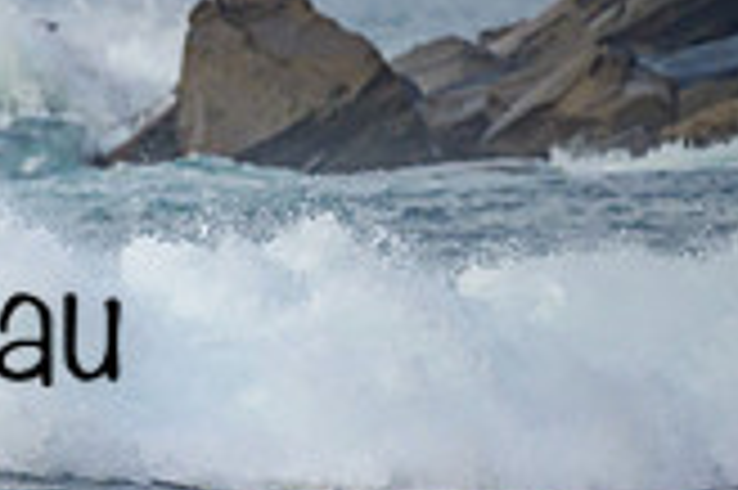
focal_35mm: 2832
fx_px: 57997
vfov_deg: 0.5
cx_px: -356
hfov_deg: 0.7
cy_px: 276
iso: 720
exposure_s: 1/2000
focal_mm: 800
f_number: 6.3
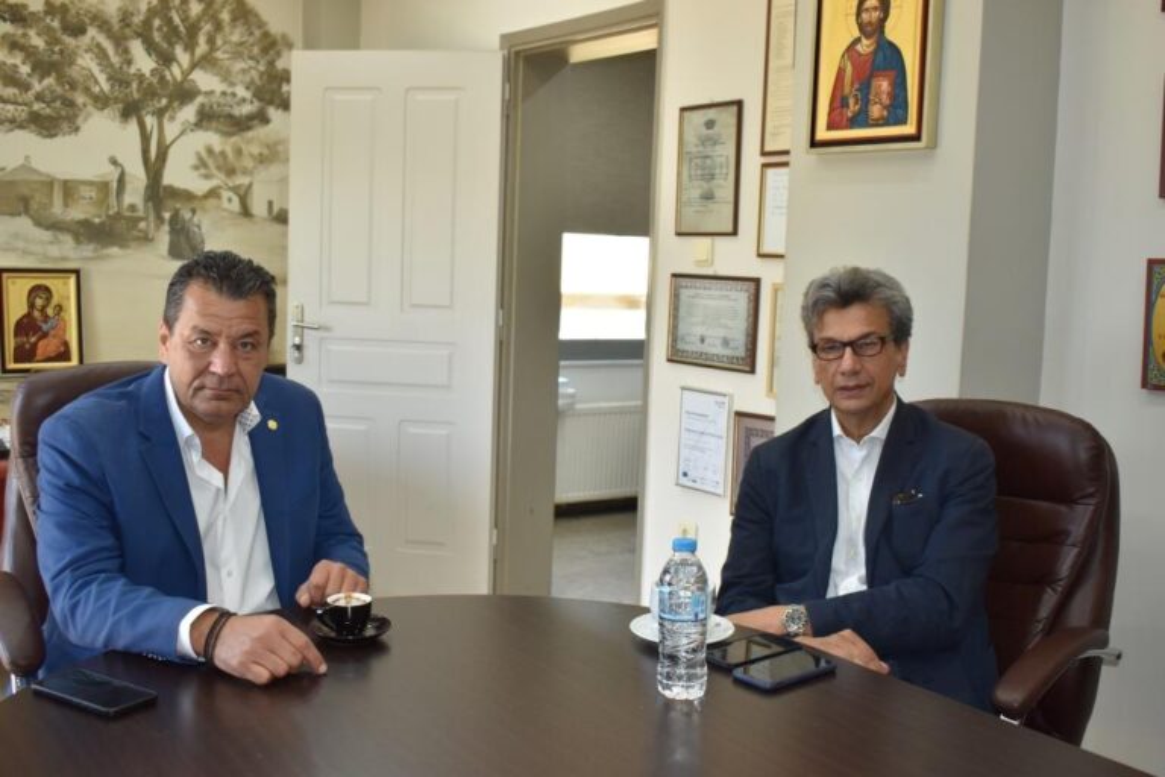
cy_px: 388
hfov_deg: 51.3
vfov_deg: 35.5
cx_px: 582
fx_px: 1213
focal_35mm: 38
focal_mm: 25
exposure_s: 1/200
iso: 720
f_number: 5
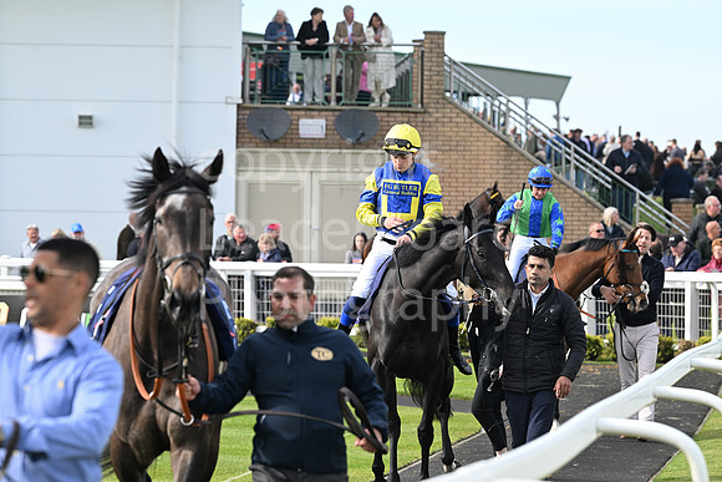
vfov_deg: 7.9
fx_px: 3510
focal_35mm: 175
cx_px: 361
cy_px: 241
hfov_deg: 11.7
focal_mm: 175
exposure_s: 1/1000
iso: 640
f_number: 6.3
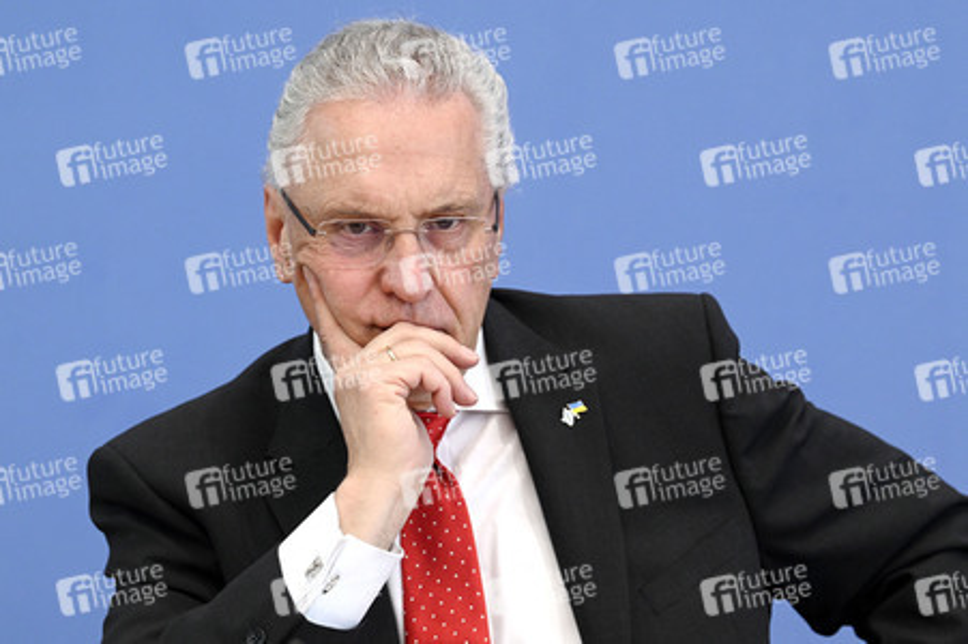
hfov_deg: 12.8
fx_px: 4299
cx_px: 484
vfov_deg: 8.6
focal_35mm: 160
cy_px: 322
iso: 3200
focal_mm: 160
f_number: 5.6
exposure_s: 1/640
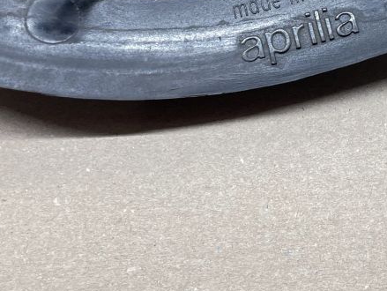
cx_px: 360
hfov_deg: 26.3
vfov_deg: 19.8
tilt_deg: -71.2
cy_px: -34
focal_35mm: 71
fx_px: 794
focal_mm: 4.2
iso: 100
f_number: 1.6
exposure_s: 1/100
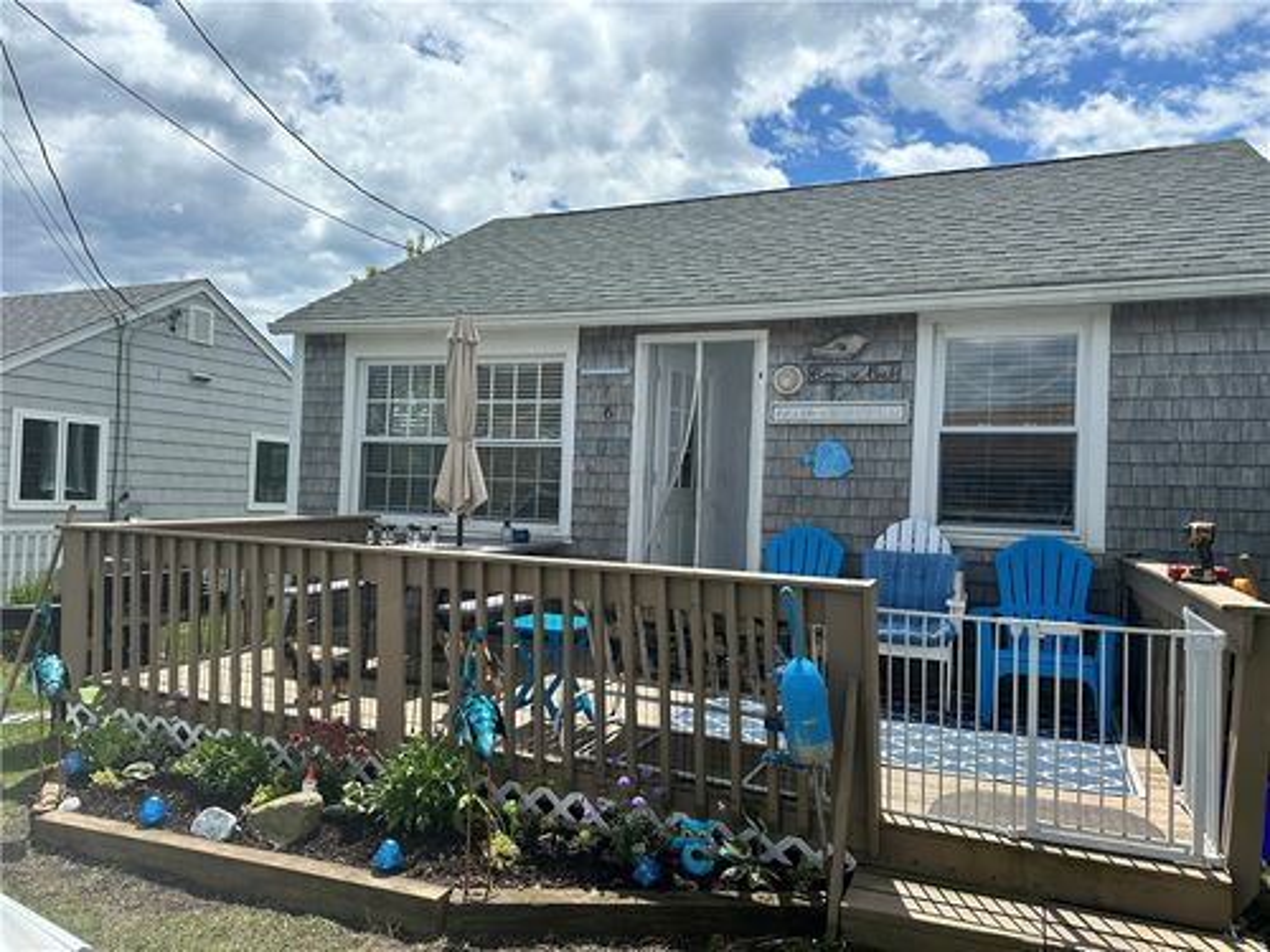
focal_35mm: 24
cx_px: 635
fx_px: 881
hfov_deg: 71.6
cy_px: 476
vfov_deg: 56.8
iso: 80
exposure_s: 1/6211
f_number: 1.78
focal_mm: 6.86
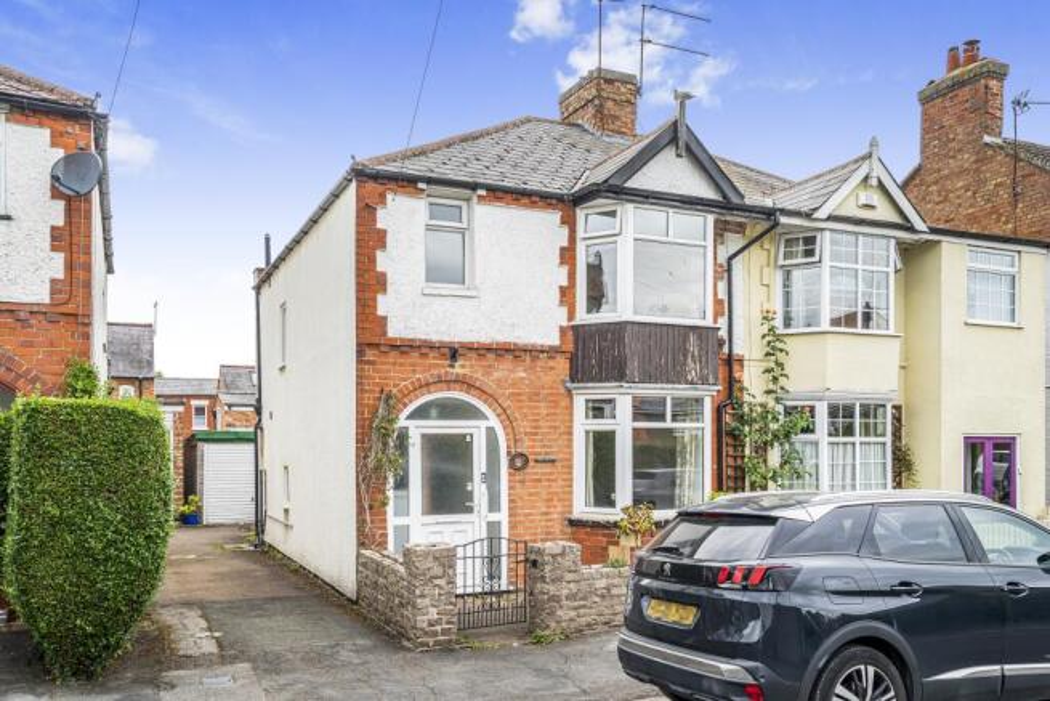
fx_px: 846
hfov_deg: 63.6
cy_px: 350
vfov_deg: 45.0
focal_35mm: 29
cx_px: 525
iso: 100
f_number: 11
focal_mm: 29
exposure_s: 1/100
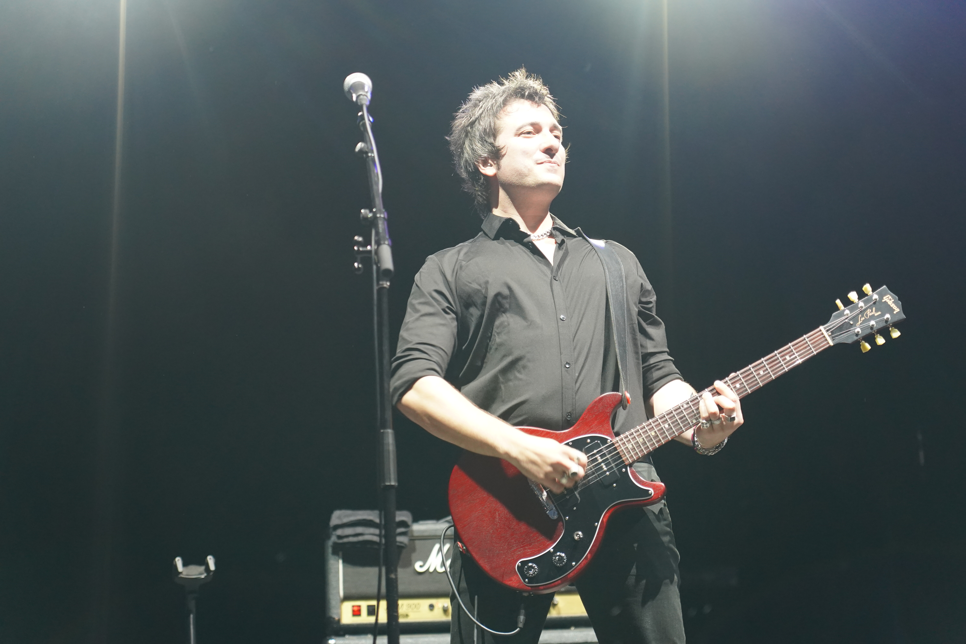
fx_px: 2817
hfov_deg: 19.5
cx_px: 483
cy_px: 322
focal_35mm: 105
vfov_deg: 13.0
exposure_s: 1/160
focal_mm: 105
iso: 3200
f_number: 4
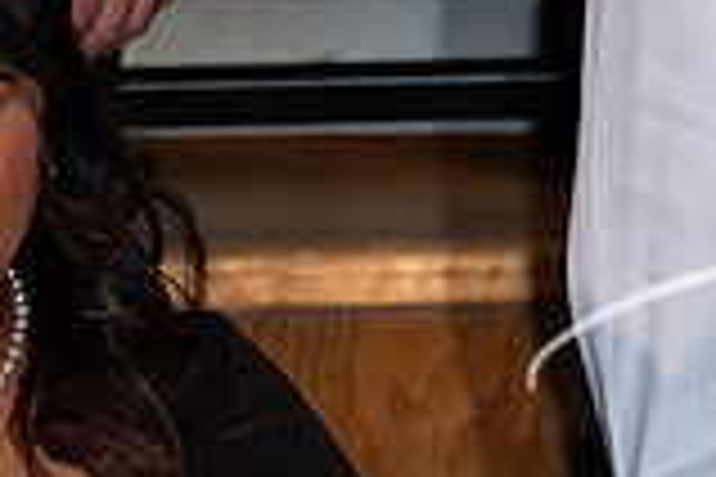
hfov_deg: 0.9
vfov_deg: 0.6
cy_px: 486
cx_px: 1270
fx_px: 43653
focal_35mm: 2195
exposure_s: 1/125
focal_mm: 600
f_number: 6.3
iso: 1600
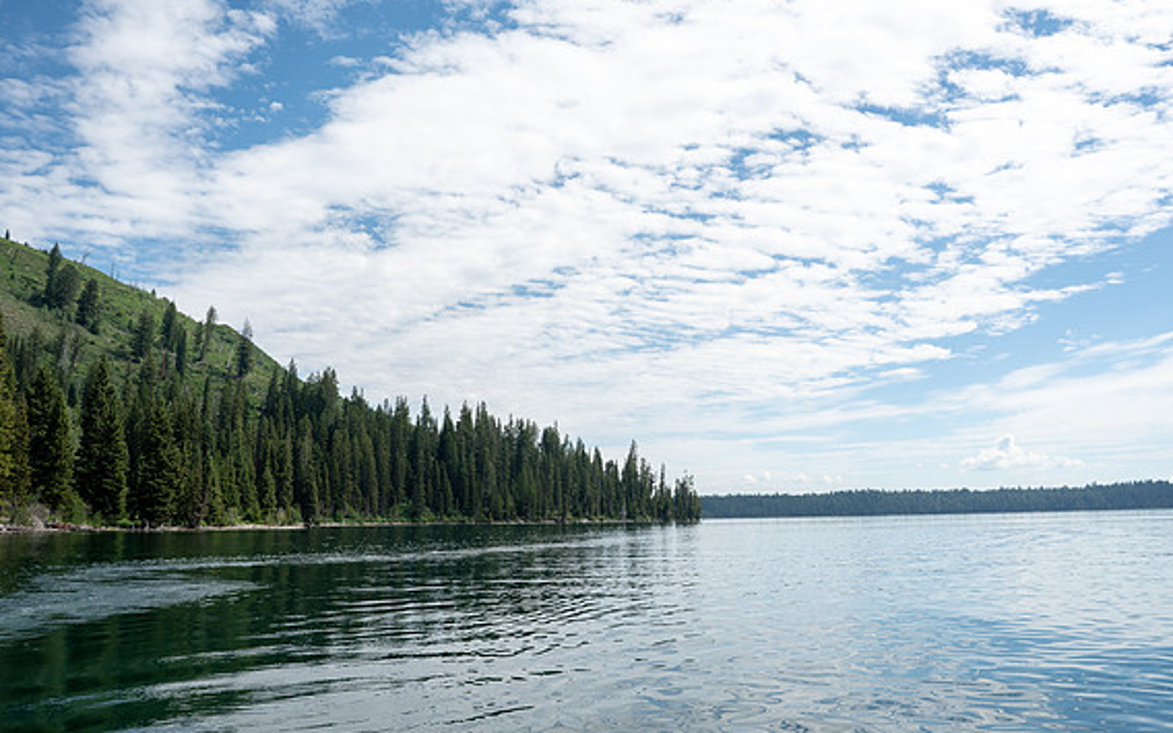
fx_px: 895
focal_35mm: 28
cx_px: 591
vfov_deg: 44.5
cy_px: 356
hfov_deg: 66.5
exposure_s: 1/640
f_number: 7.1
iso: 100
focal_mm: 24
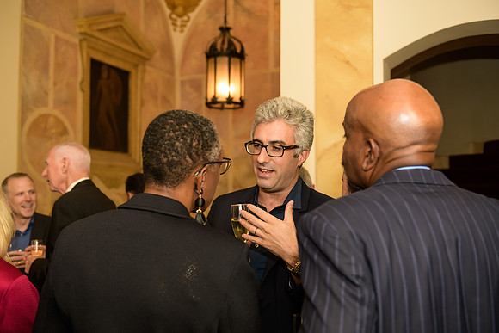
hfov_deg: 50.7
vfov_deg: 35.1
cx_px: 250
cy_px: 166
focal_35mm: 38
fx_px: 527
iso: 1000
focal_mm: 38
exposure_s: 1/125
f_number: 3.2
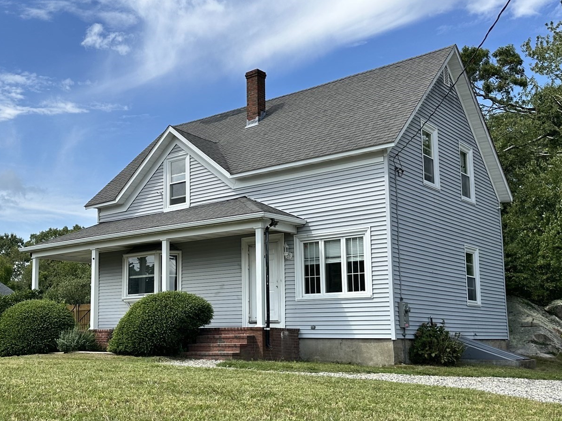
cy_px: 257
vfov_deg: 35.0
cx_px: 170
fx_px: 666
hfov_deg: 44.8
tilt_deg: +7.3
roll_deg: -0.4
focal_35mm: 41
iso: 80
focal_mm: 6.86
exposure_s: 1/5000
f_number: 1.78
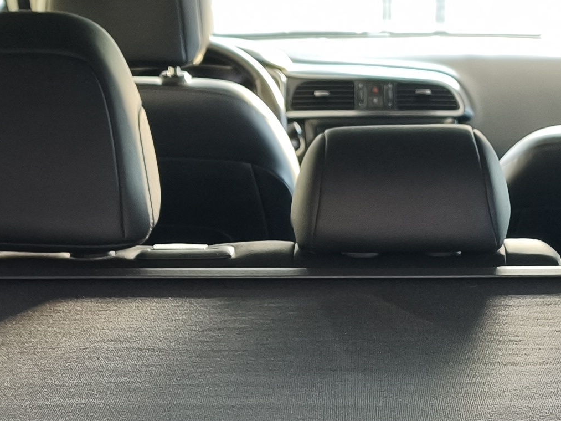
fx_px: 1507
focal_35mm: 93
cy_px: 659
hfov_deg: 21.0
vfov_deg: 14.6
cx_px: 369
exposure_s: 1/50
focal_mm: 6.45
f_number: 1.62
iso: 250
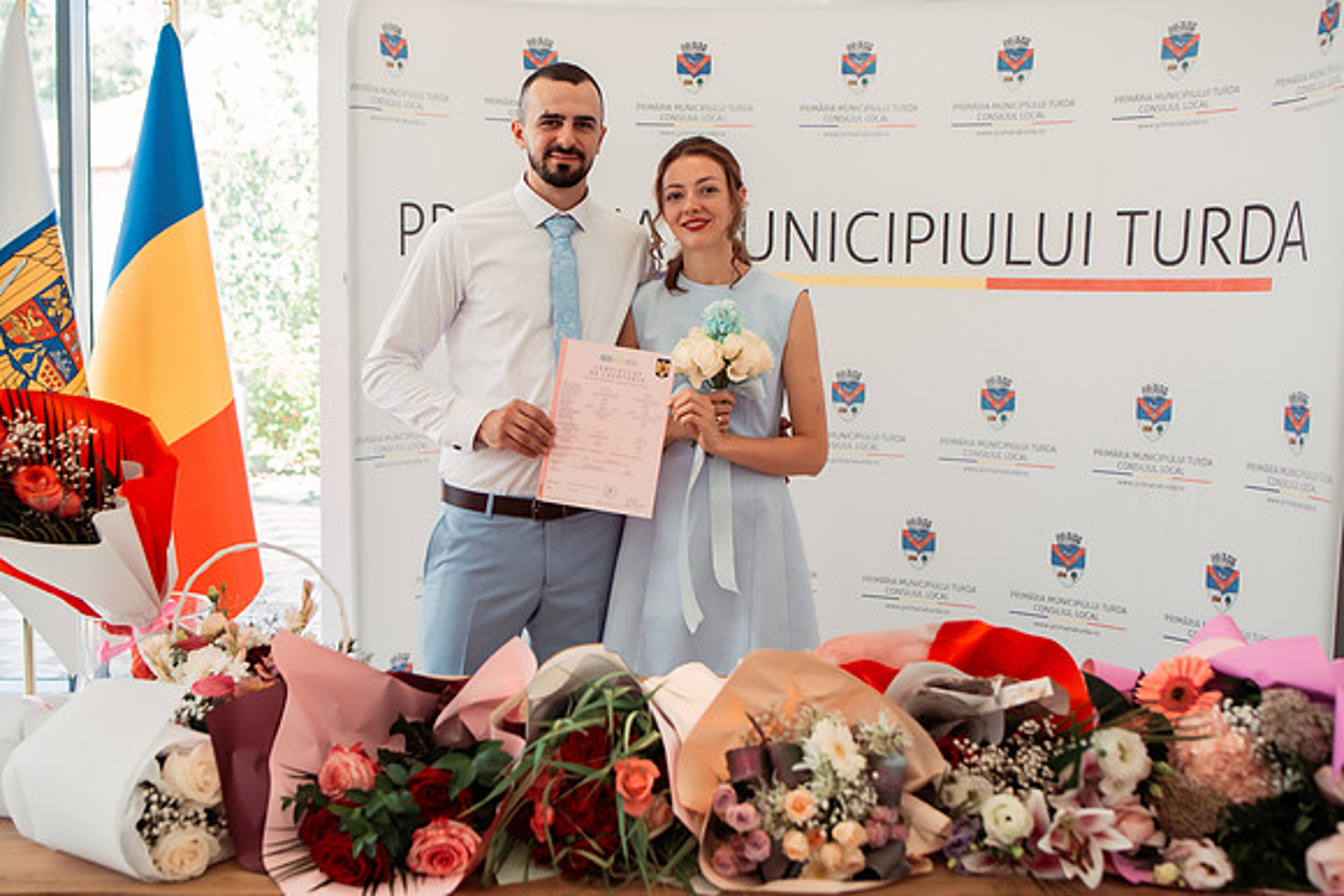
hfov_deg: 50.5
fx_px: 1424
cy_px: 408
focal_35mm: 38
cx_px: 649
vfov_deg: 34.9
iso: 400
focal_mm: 35
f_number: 3.2
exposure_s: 1/400
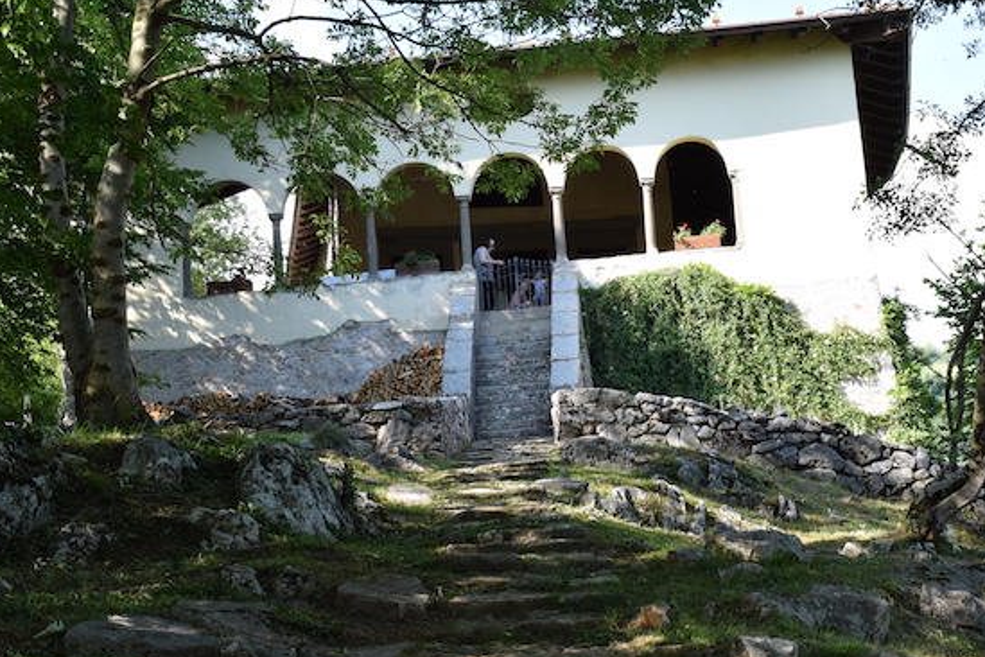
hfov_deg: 29.7
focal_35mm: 68
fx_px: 1853
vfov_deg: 20.1
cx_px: 562
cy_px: 381
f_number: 9
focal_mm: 31
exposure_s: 1/320
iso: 500
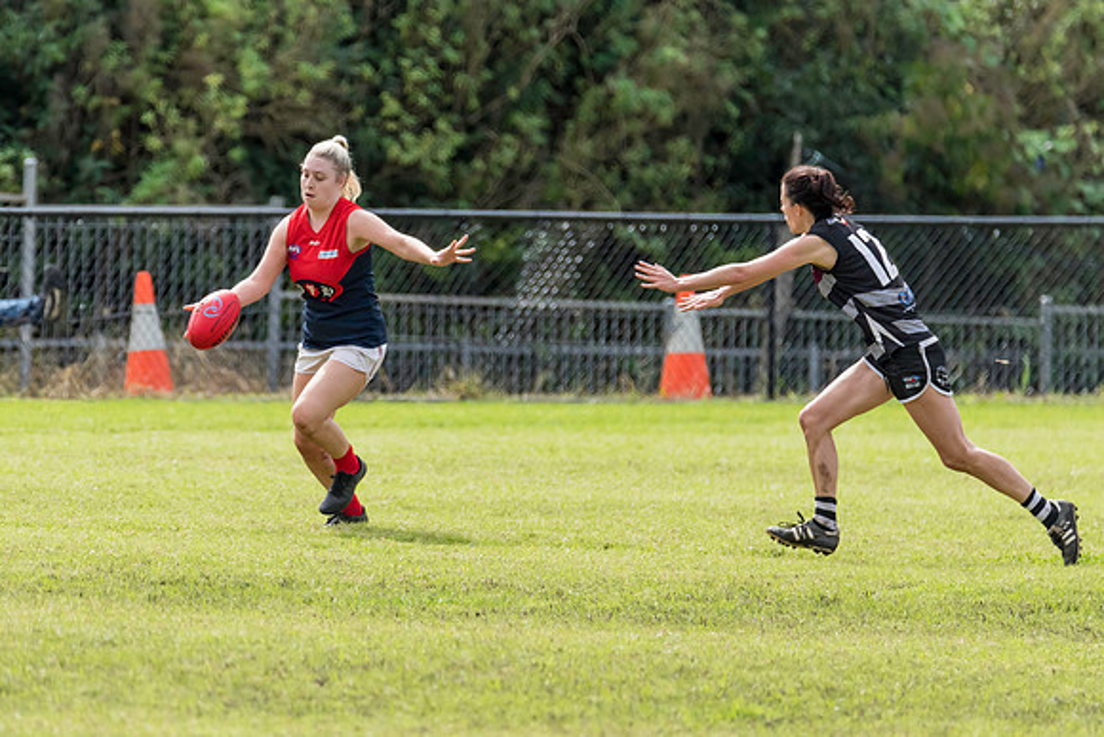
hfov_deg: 2.7
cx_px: 430
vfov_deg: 1.8
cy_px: 304
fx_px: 23221
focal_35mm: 757
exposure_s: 1/2000
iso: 800
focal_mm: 550
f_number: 6.3
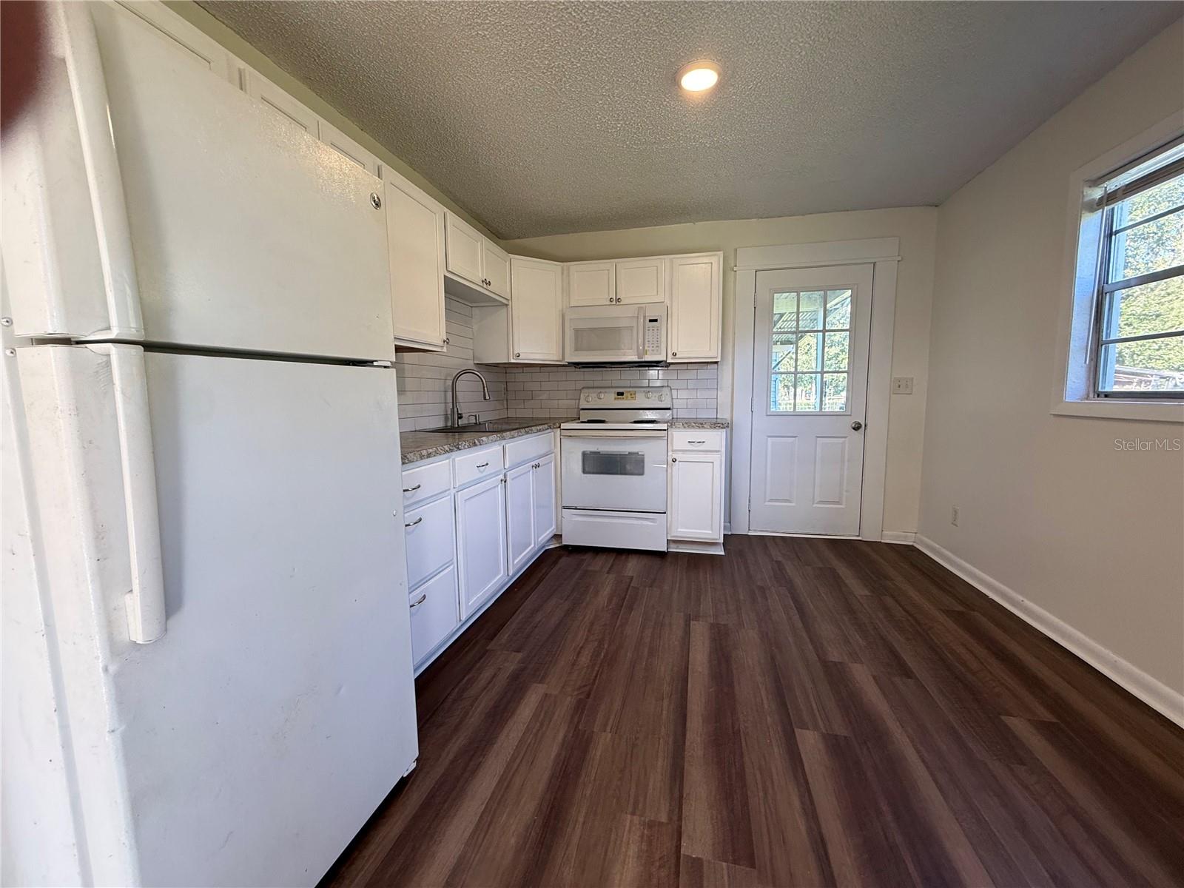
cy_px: 444
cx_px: 592
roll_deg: +1.3
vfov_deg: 85.7
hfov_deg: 102.1
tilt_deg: -5.7
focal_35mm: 14
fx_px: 479
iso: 160
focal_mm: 2.22
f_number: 2.2
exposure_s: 1/120
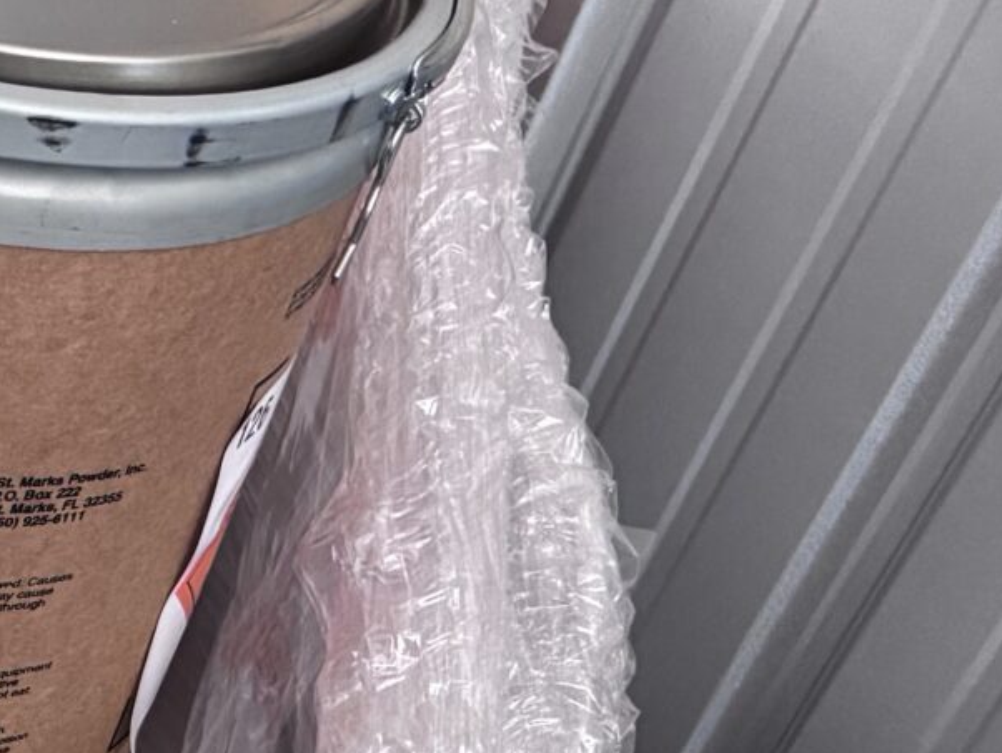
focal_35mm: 102
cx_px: -856
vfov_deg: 14.1
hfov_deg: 16.0
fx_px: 2954
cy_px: 866
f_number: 1.78
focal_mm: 6.76
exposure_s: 1/58
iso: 800
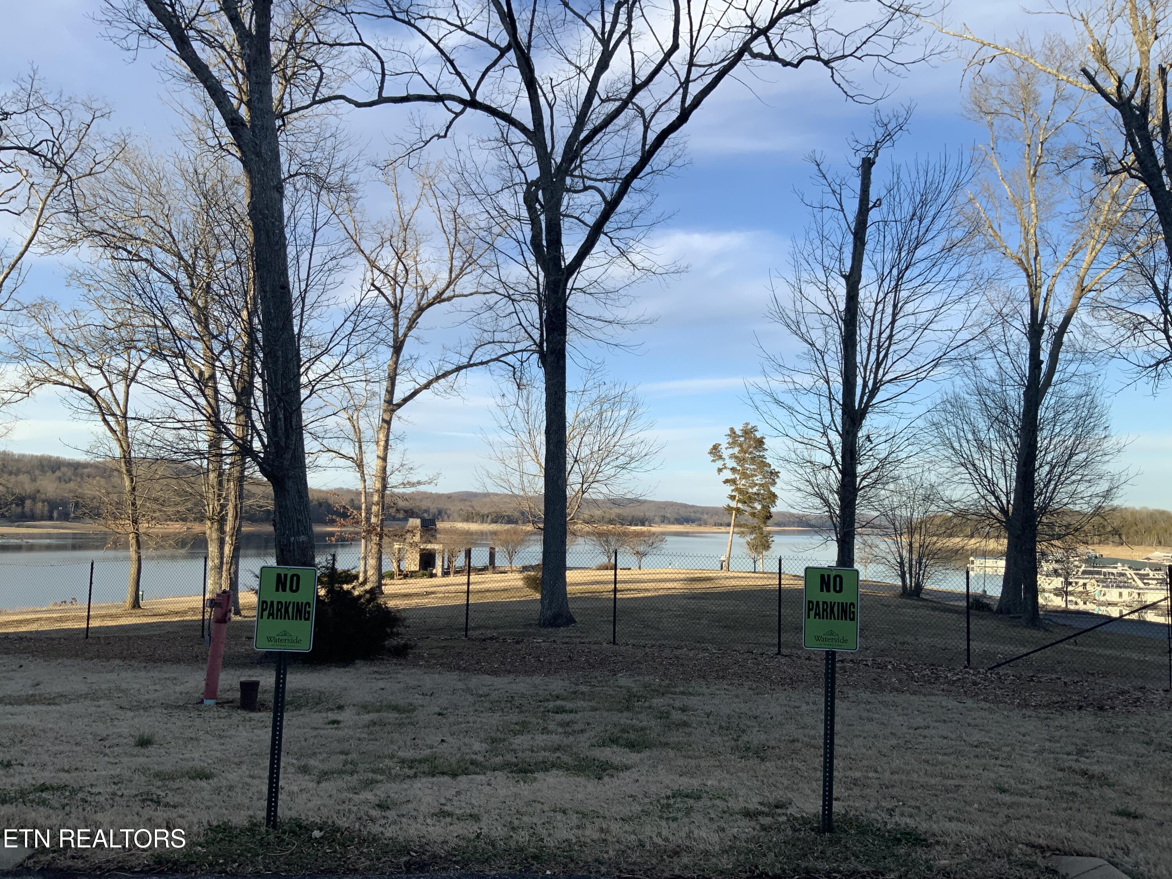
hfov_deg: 61.7
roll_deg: -1.1
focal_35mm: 29
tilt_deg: +5.6
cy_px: 440
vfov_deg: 48.2
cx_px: 586
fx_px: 982
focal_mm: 3
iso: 16
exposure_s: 1/1121
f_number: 1.8
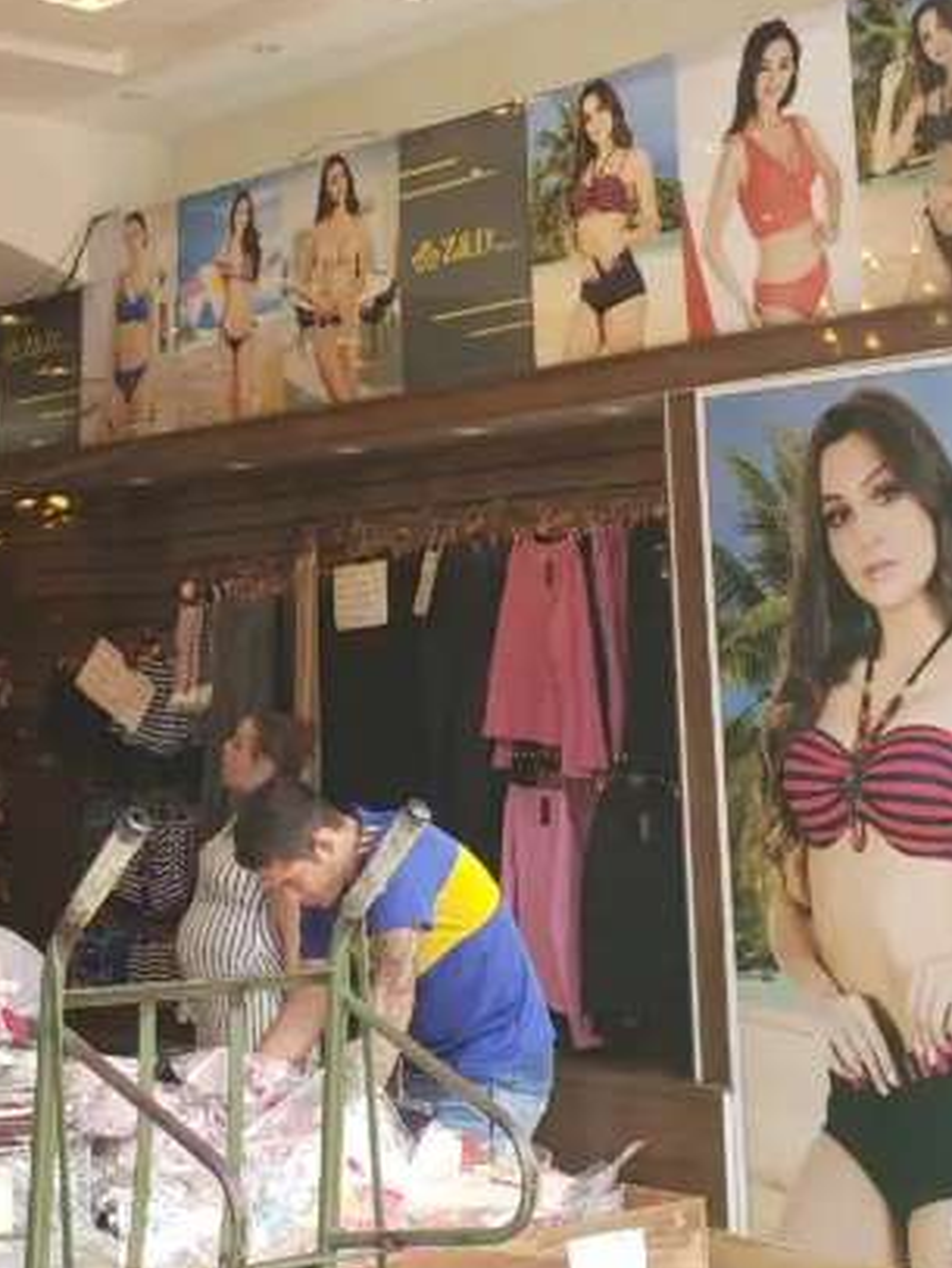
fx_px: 2344
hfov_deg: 22.9
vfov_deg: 29.7
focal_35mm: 64
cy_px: 290
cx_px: 334
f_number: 2.4
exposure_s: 1/120
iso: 80
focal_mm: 4.3
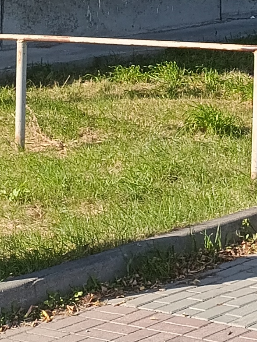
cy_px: -434
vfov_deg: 11.4
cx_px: 312
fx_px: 1465
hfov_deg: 9.9
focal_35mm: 148
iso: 50
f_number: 1.7
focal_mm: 4.71
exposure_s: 1/229
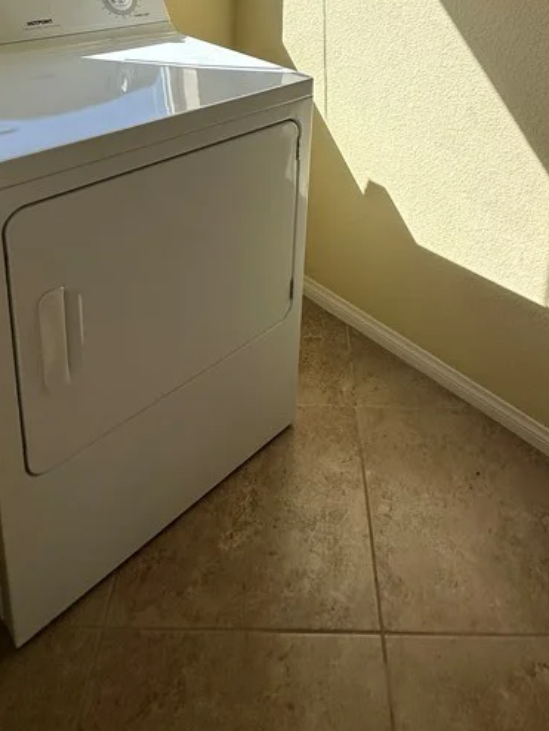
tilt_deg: -15.0
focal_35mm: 29
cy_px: 58
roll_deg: -2.9
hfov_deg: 48.2
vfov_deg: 53.1
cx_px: 303
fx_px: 613
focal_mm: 2.22
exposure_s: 1/1350
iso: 50
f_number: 2.2
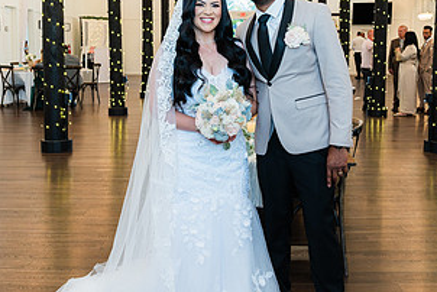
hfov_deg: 41.8
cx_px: 242
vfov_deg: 28.5
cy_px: 98
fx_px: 571
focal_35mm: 47
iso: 400
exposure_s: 1/60
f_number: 4
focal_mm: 24
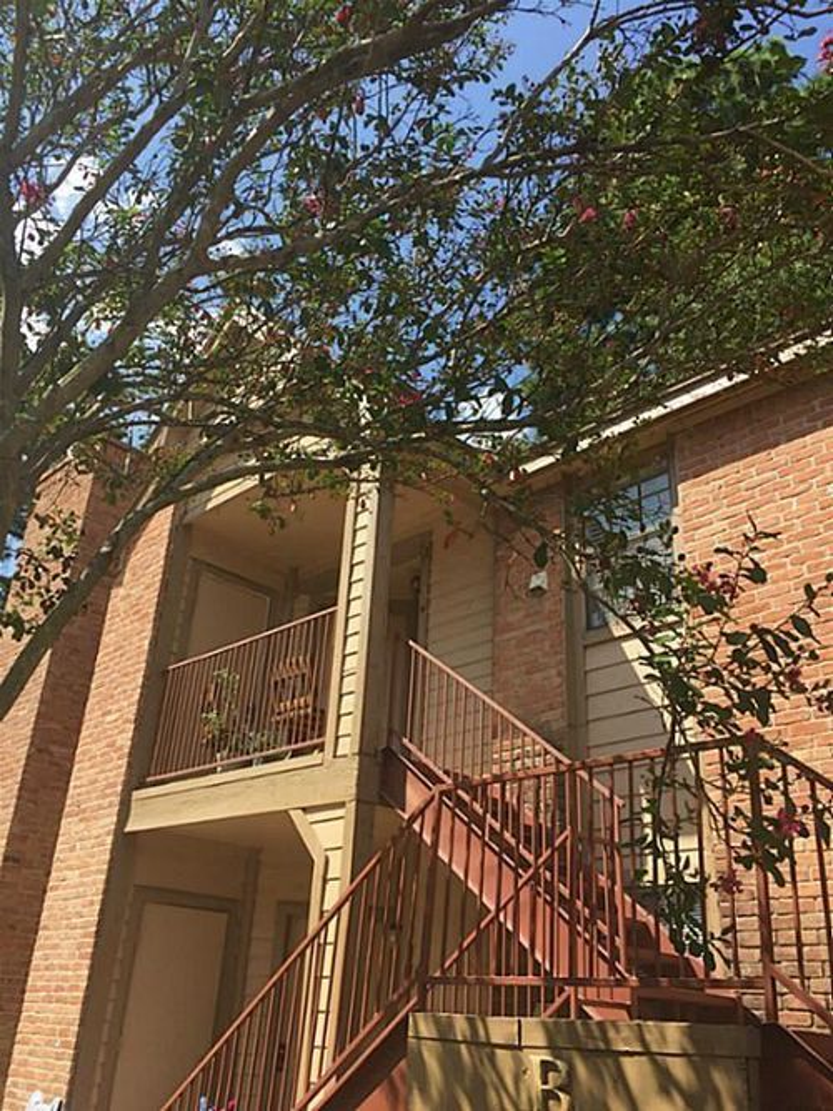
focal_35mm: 29
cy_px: 556
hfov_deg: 48.2
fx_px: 931
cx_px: 416
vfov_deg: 61.7
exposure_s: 1/1130
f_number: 2.2
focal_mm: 4.15
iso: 32
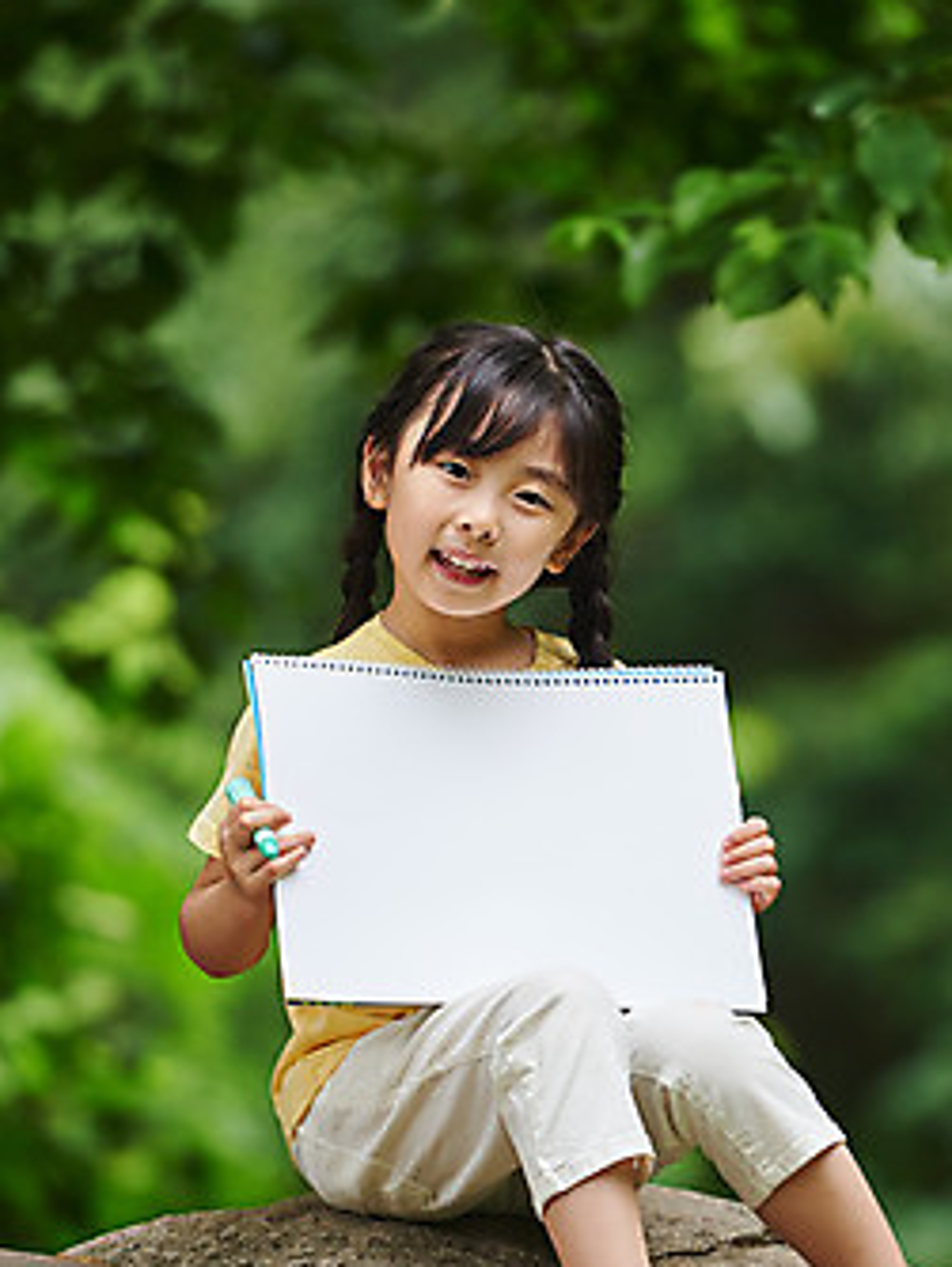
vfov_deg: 5.7
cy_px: 645
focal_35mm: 345
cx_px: 495
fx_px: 12635
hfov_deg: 4.3
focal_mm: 200
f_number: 2.8
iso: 400
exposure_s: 1/500
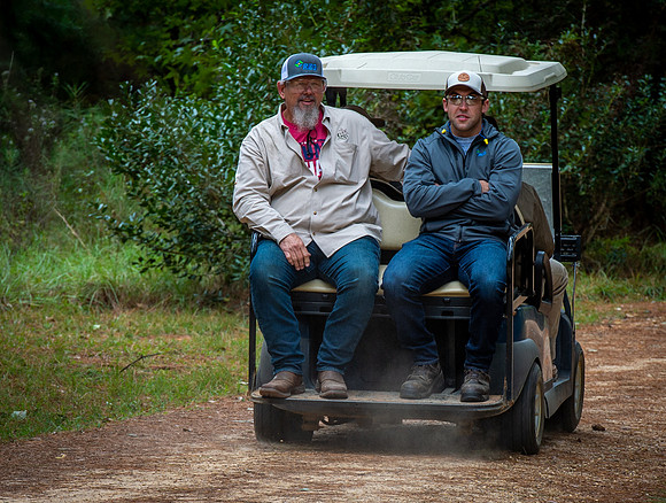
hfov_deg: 4.4
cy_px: 333
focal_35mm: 448
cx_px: 396
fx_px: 8638
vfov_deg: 3.3
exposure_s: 1/250
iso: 320
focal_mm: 200
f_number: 7.1
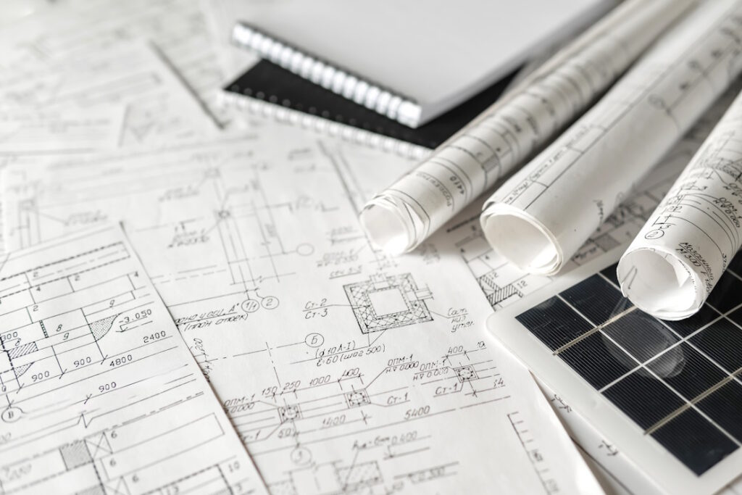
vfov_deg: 29.9
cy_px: 248
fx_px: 928
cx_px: 371
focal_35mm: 45
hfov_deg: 43.6
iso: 160
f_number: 2
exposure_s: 1/320
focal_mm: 30
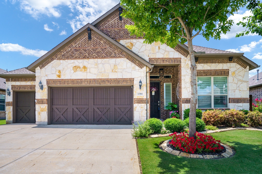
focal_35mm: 20
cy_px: 87
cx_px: 131
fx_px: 146
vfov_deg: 61.9
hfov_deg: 84.0
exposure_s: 1/200
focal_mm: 20
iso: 200
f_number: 10
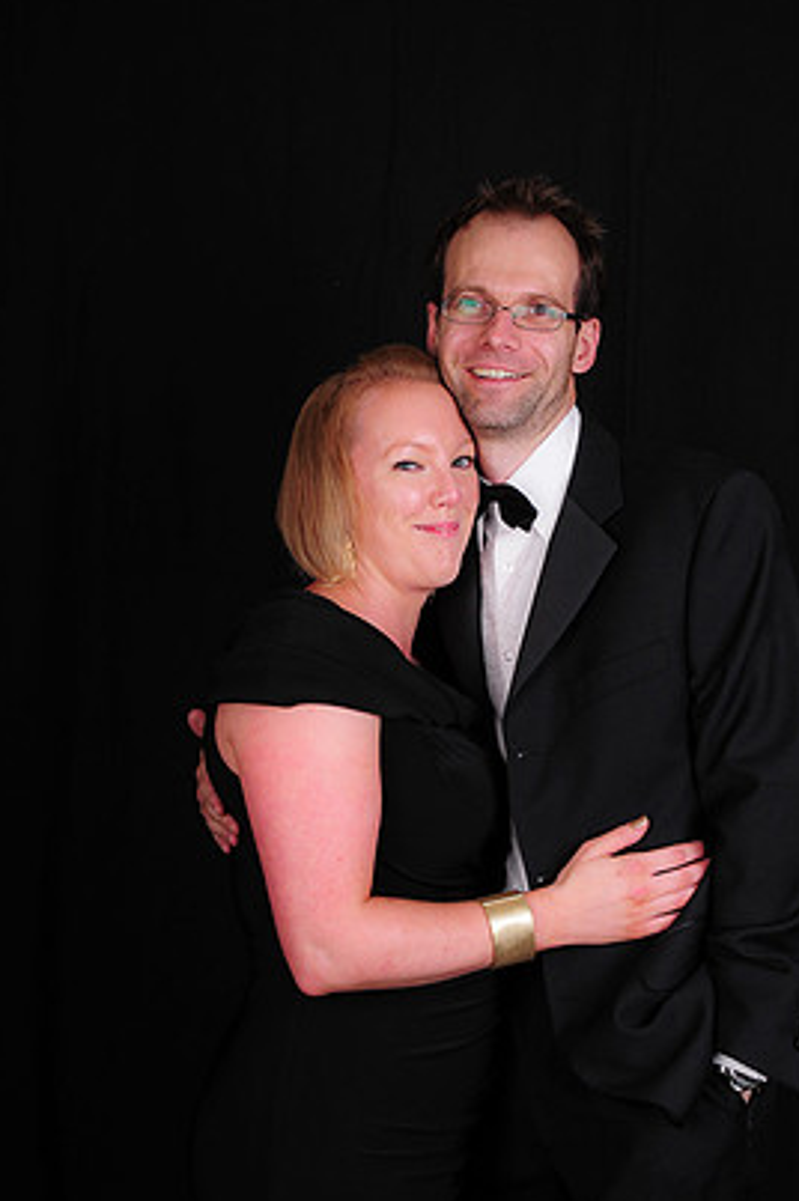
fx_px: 1901
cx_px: 428
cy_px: 650
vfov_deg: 35.1
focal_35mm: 57
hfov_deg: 23.7
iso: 200
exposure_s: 1/125
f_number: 8
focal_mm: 34
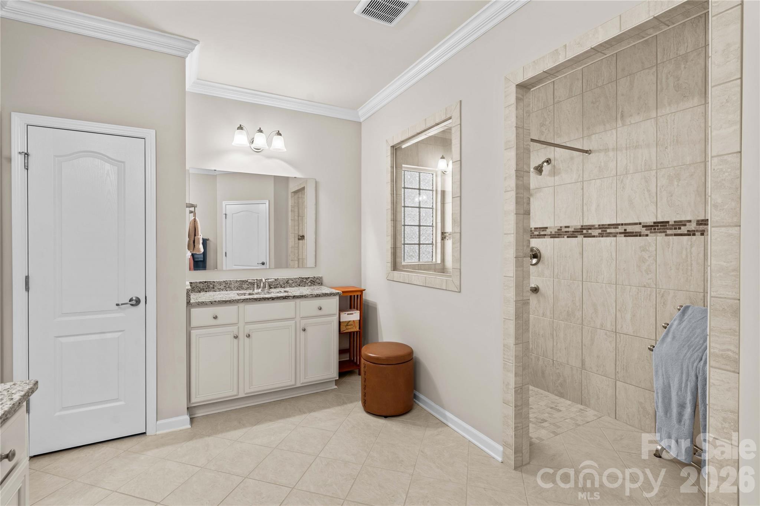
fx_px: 338
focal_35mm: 16
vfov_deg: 73.7
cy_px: 253
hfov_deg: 96.7
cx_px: 380
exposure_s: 1/1.25
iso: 100
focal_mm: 16
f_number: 8
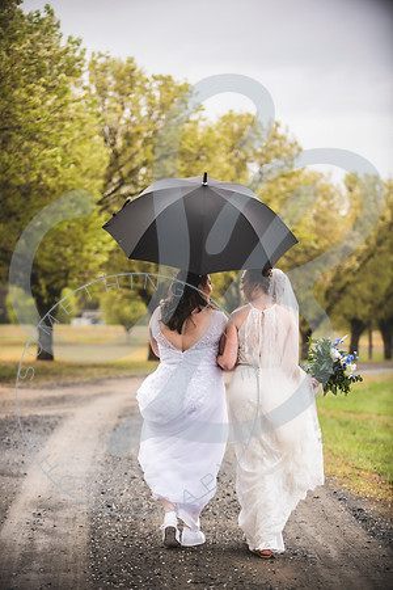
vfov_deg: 19.5
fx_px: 1719
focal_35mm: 105
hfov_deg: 13.0
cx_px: 196
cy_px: 295
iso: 500
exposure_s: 1/250
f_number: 2.8
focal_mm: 105
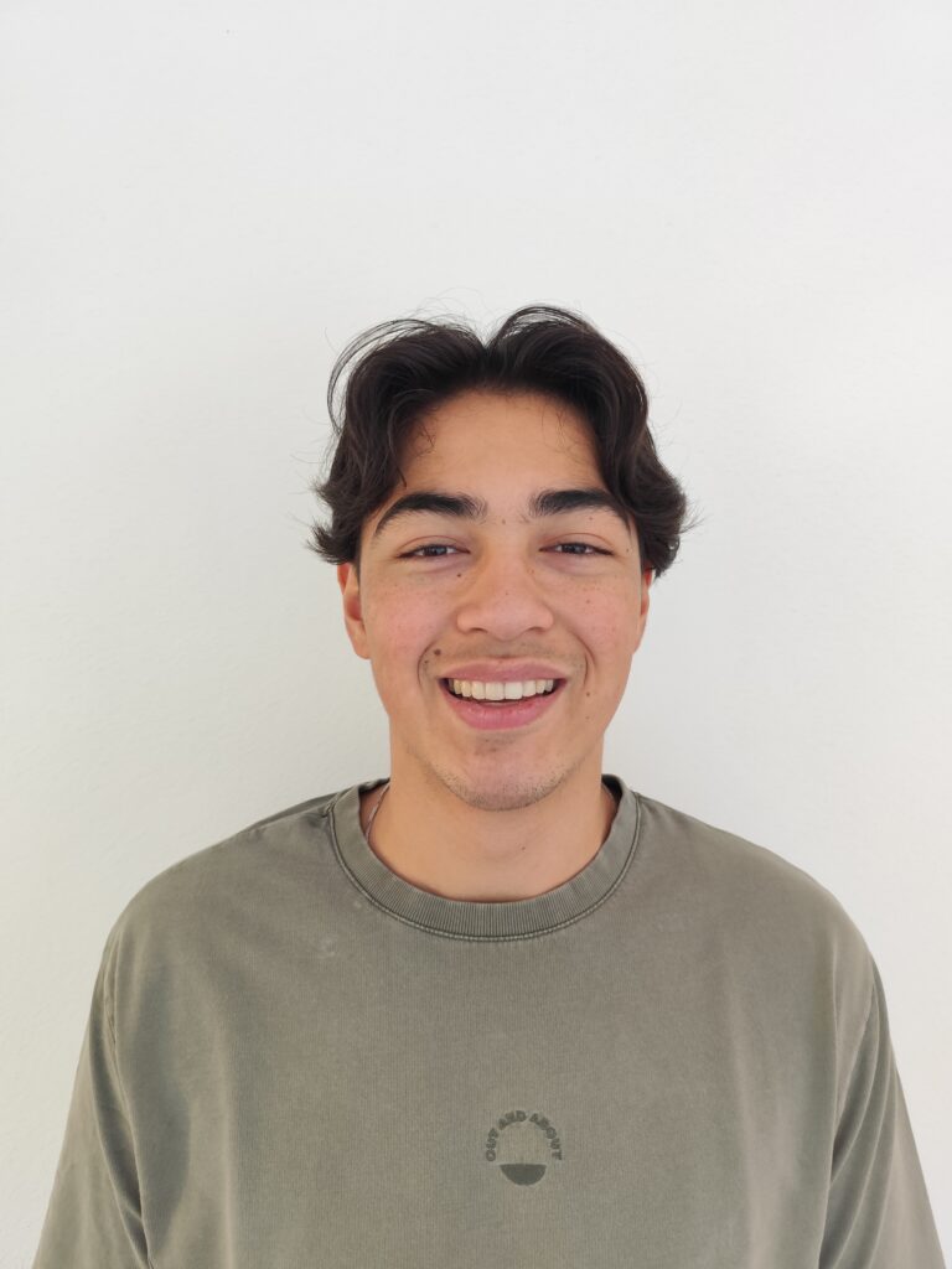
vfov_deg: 73.9
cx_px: 476
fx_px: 843
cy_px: 634
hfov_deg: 58.9
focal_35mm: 23
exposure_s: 1/25
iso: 800
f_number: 1.65
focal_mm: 6.19
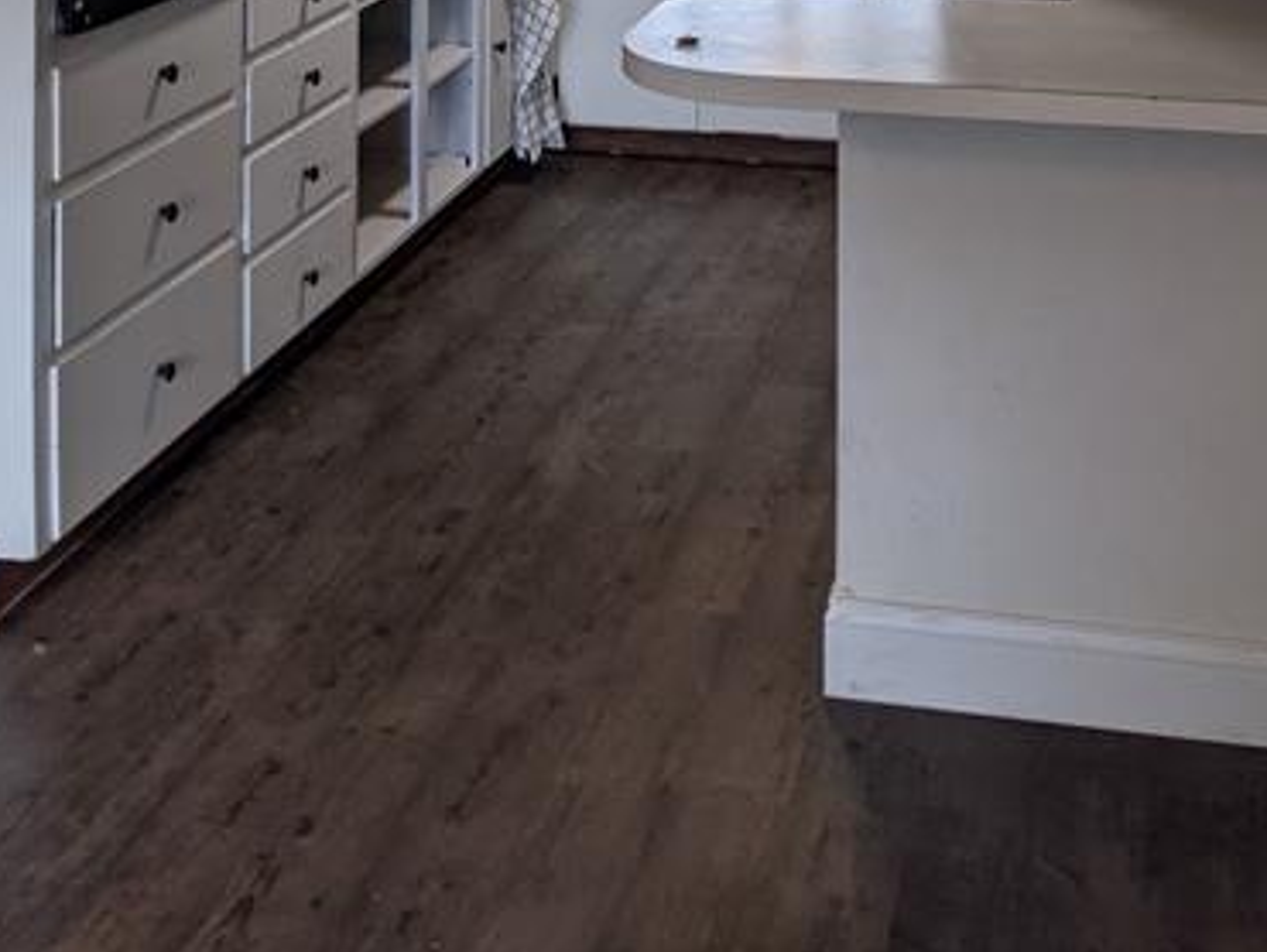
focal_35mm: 56
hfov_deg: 34.3
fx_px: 2051
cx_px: 637
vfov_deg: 22.7
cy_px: -349
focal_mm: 4.38
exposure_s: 1/126
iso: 80
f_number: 1.73
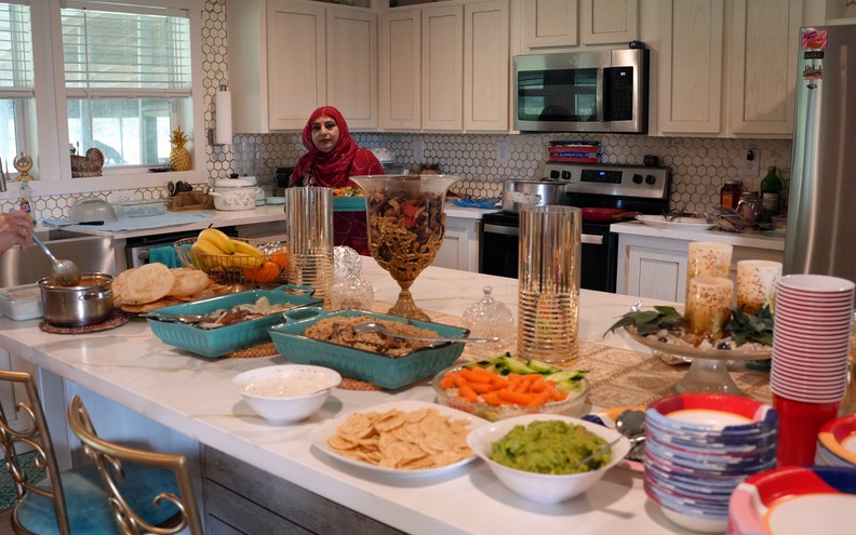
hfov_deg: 54.6
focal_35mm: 36
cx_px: 431
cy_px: 266
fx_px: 829
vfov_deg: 35.8
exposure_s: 1/160
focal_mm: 23
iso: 1600
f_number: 4
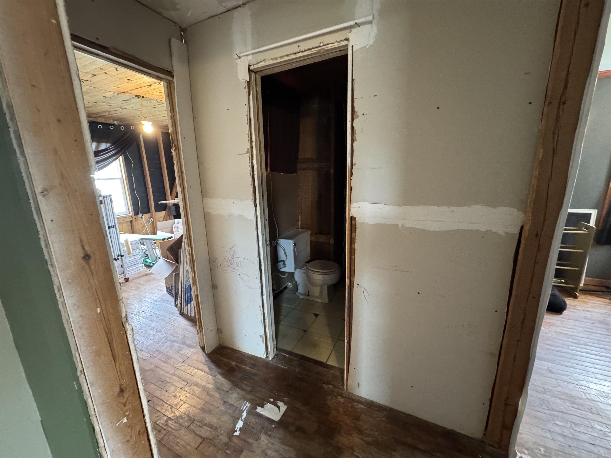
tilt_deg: -13.9
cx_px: 306
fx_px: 247
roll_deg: +0.0
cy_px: 229
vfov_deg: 85.7
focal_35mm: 14
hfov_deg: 102.1
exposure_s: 1/60
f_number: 2.2
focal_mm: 2.22
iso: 1000
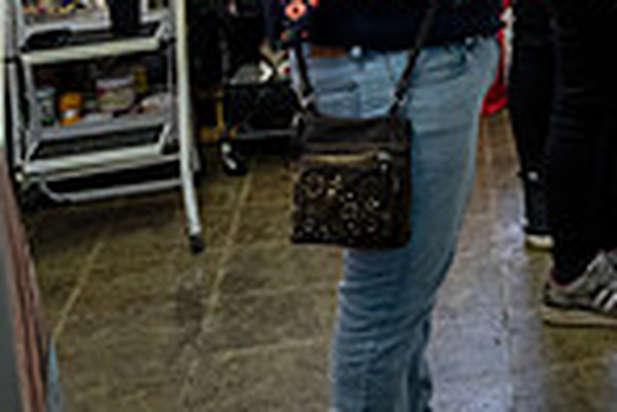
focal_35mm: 100
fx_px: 1714
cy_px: -320
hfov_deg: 17.7
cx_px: 995
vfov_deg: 12.5
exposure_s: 1/500
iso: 2500
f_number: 3.5
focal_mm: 24
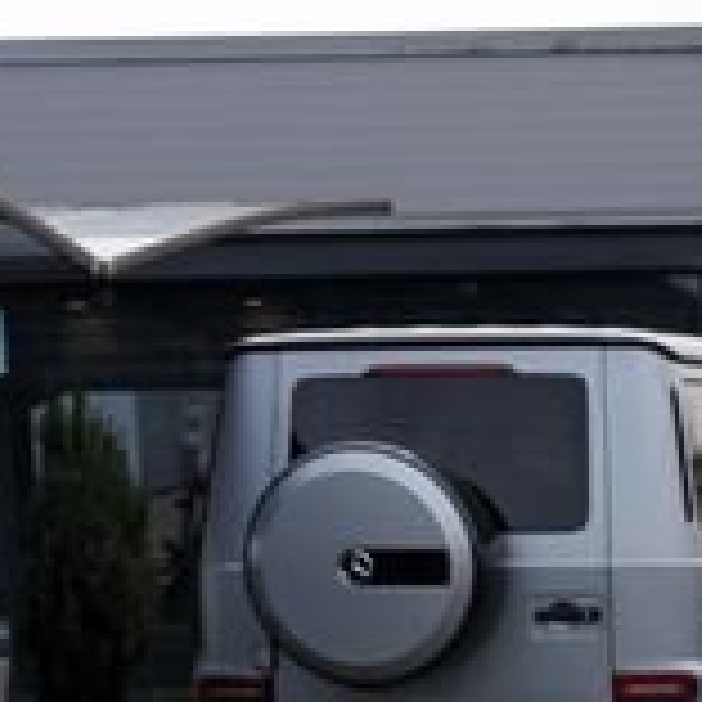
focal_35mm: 162
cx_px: 1629
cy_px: 1120
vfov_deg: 10.4
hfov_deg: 9.7
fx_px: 3717
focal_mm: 29
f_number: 7.1
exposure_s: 1/200
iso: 100
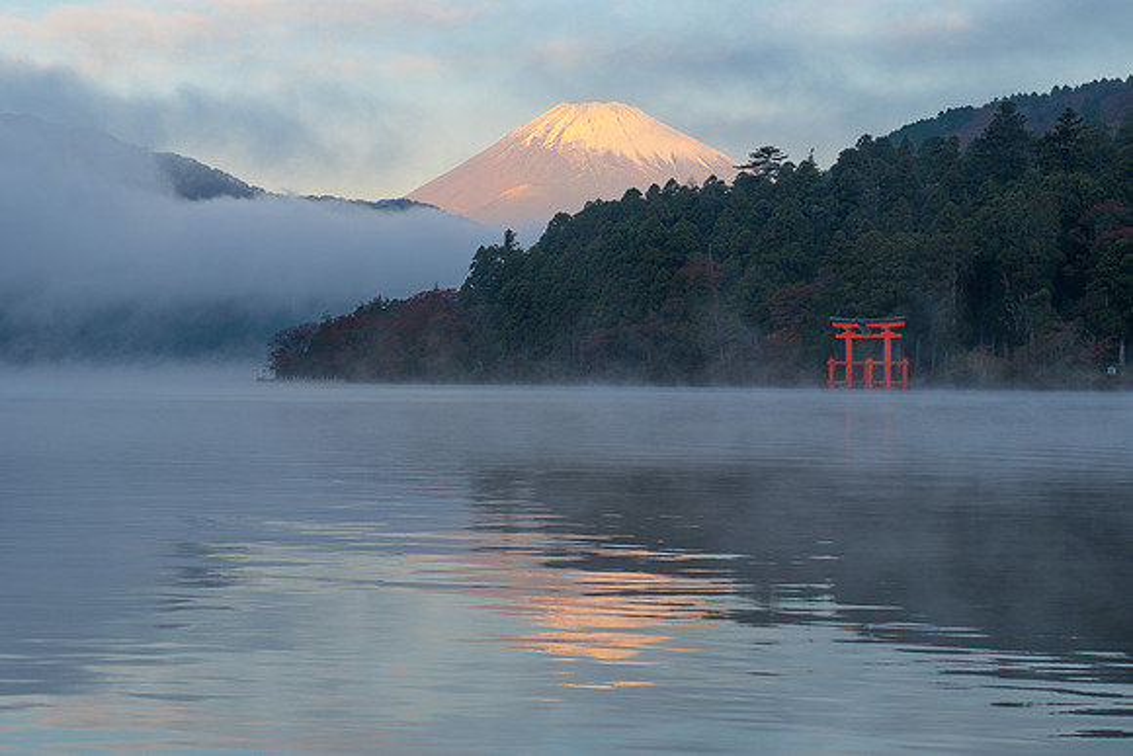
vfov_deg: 14.6
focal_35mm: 94
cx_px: 566
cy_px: 378
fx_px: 2959
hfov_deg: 21.7
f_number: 16
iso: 200
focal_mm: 62.4
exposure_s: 1/15
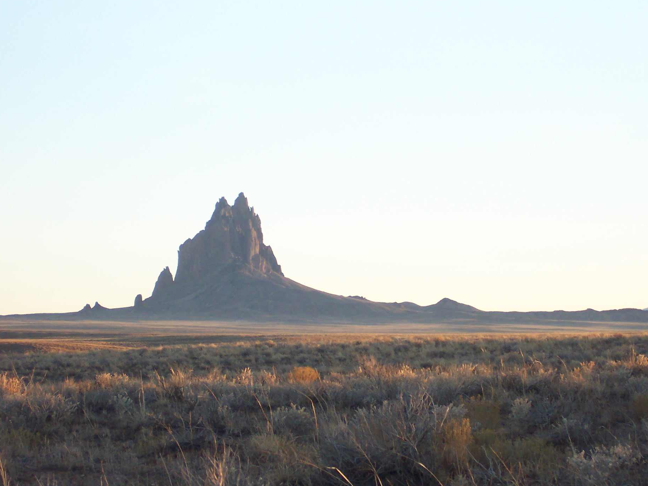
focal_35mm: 159
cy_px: 258
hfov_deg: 12.4
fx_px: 2976
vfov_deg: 9.3
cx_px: 348
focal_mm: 22.4
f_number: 4.9
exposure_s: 1/125
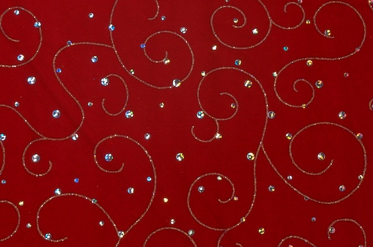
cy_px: 124
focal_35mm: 105
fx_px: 1085
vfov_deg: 13.0
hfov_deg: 19.5
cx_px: 186
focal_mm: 70
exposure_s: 1/250
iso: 200
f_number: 11
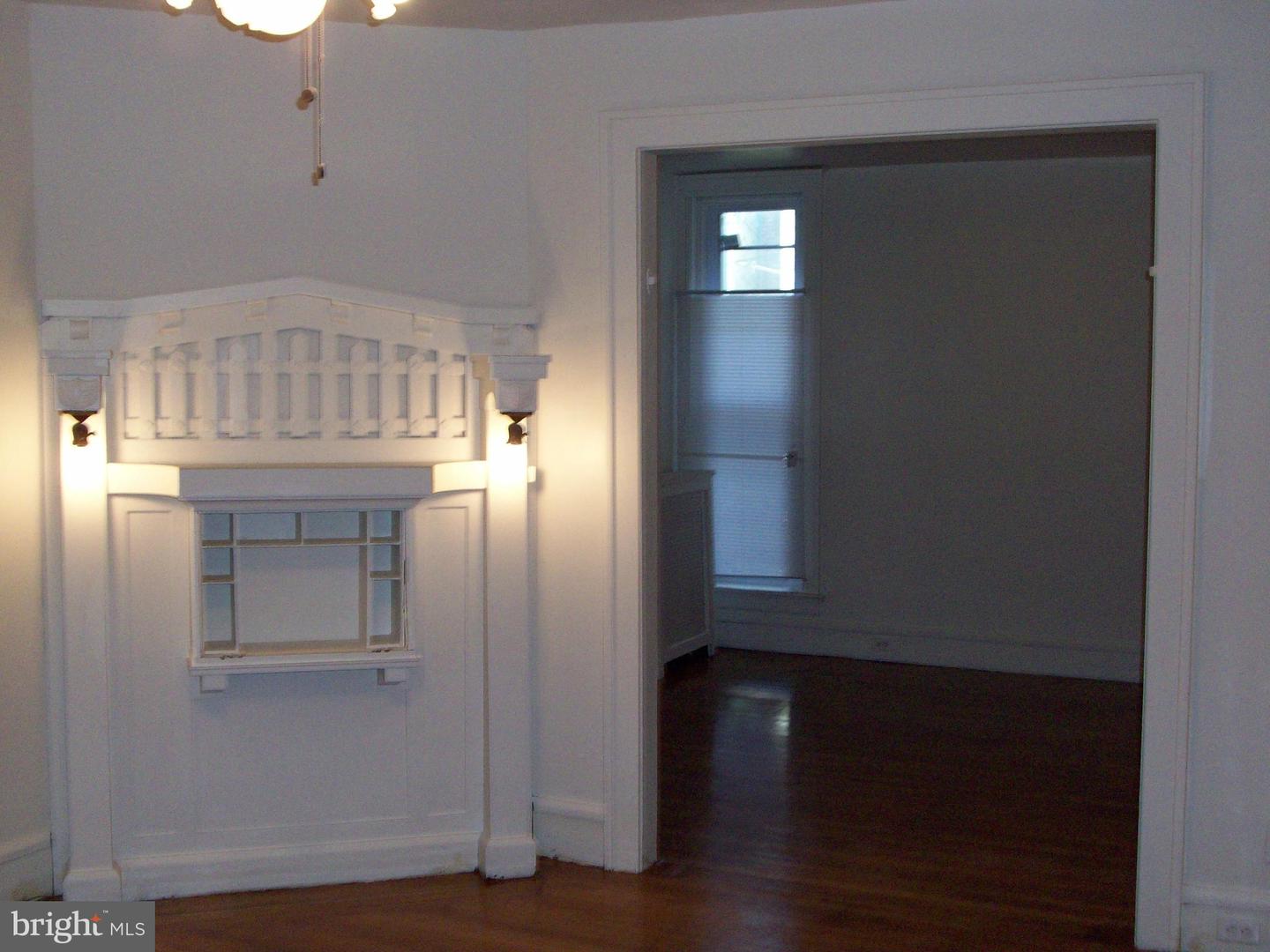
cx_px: 635
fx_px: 1541
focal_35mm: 42
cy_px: 476
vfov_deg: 34.3
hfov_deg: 44.8
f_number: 3.2
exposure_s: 1/65.1
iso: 160
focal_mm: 7.1
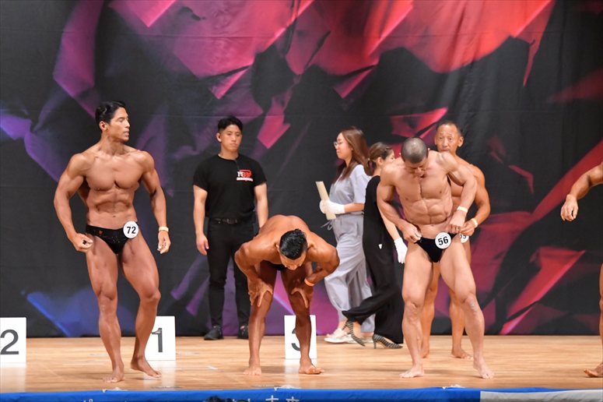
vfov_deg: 7.3
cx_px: 302
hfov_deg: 11.0
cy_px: 201
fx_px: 3131
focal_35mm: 187
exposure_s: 1/400
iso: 8000
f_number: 5.6
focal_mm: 125
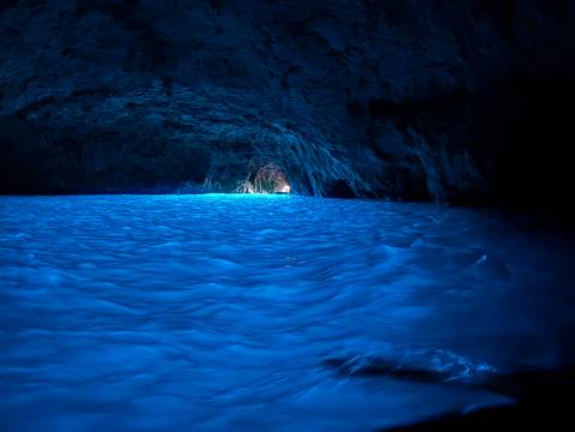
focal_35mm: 26
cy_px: 216
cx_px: 288
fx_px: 432
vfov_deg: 53.1
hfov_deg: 67.3
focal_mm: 5.96
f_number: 1.6
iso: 800
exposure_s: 1/9
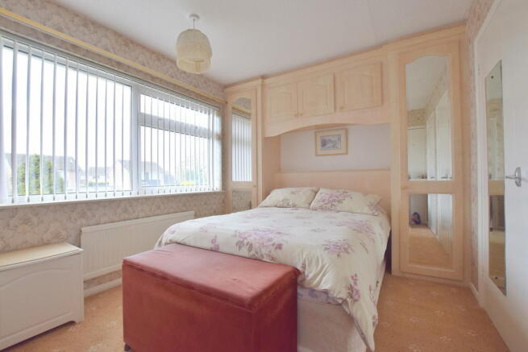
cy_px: 176
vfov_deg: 77.4
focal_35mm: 15
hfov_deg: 100.4
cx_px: 264
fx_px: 220
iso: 400
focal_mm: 10
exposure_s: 1/125
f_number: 6.3
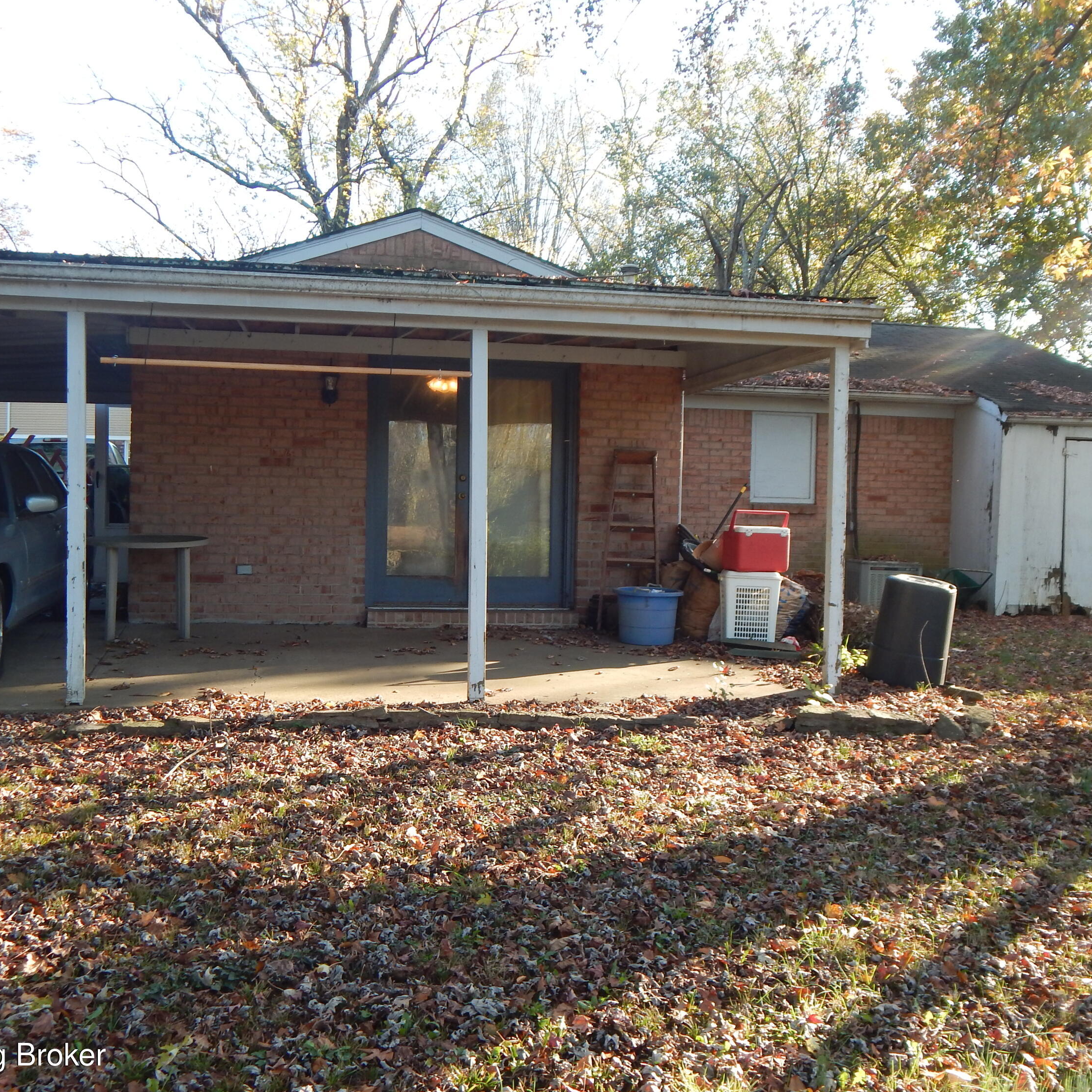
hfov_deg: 44.9
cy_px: 552
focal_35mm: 37
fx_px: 1321
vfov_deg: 44.9
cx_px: 552
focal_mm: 5.6
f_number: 3.2
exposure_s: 1/160
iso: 125
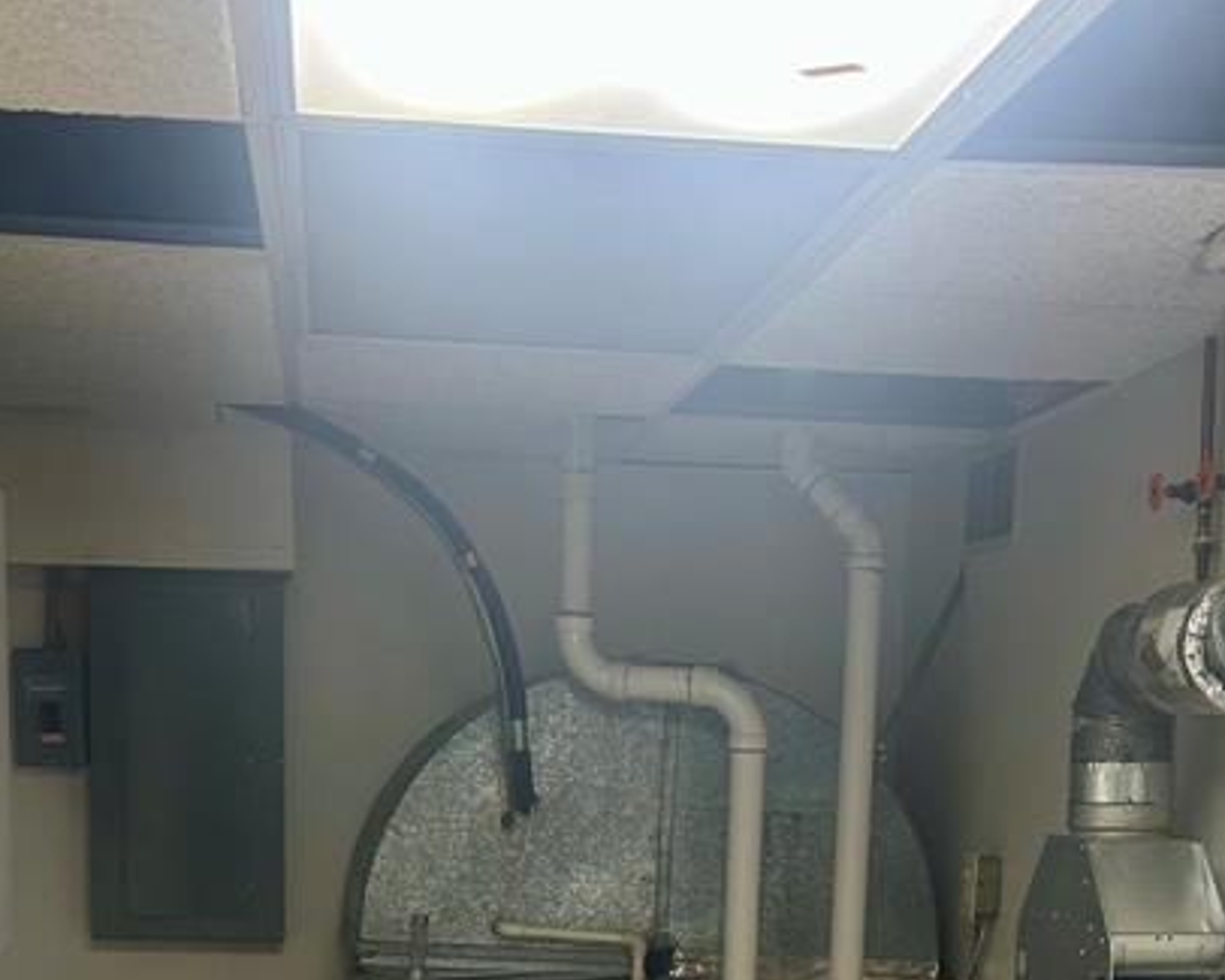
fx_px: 2321
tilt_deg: -9.7
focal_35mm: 64
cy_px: 1101
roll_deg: -0.1
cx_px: 670
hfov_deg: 29.6
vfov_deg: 22.4
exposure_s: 1/60
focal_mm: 5.7
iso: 80
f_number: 1.5
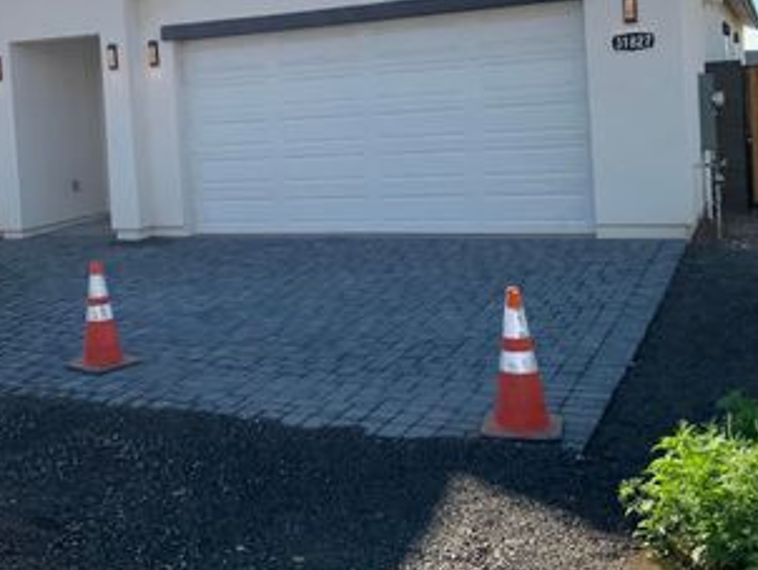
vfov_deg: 29.8
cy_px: 147
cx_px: 228
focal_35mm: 48
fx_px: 1052
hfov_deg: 39.0
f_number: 1.8
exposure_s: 1/2427
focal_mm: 3
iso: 16
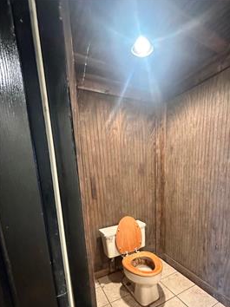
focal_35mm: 19
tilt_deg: -11.8
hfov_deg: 67.0
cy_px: 204
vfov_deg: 81.9
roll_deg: -2.0
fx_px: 169
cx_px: 151
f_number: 2.2
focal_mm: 2.22
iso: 1000
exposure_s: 1/40
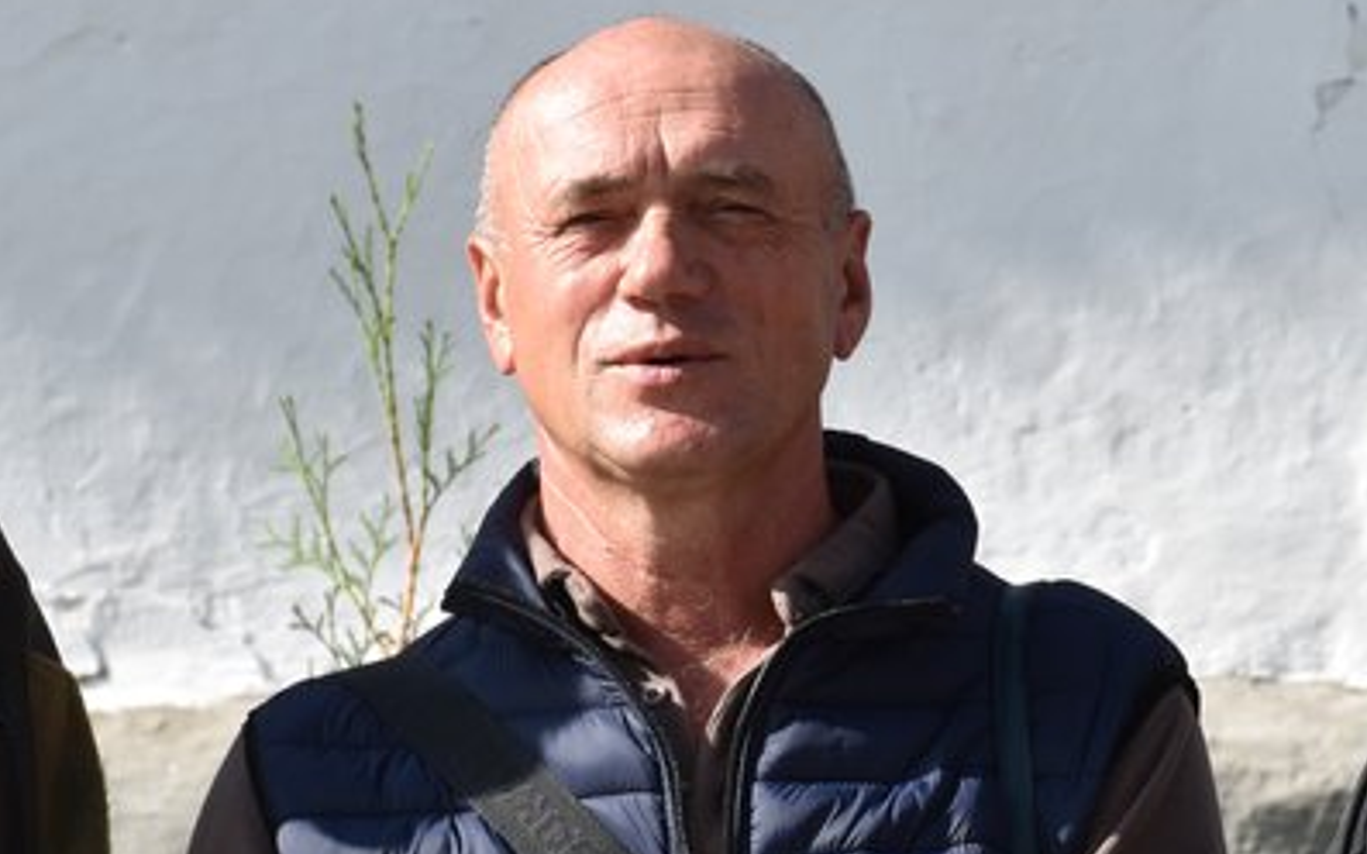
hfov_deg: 18.1
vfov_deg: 11.3
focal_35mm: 116
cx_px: 682
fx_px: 4303
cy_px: 415
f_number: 9
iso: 200
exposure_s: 1/320
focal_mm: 75
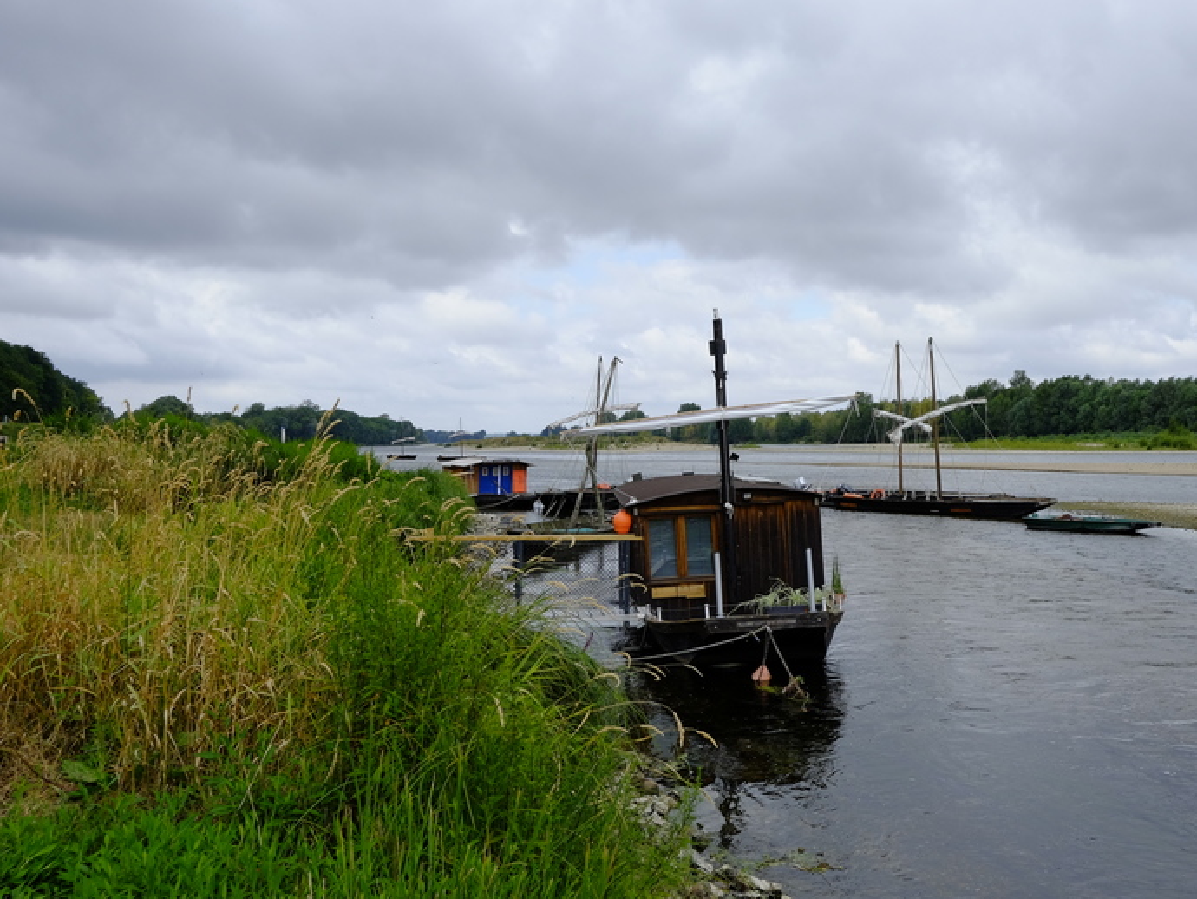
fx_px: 1349
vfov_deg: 36.8
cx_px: 687
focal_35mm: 39
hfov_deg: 47.7
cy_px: 447
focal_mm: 23
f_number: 8
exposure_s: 1/500
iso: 400
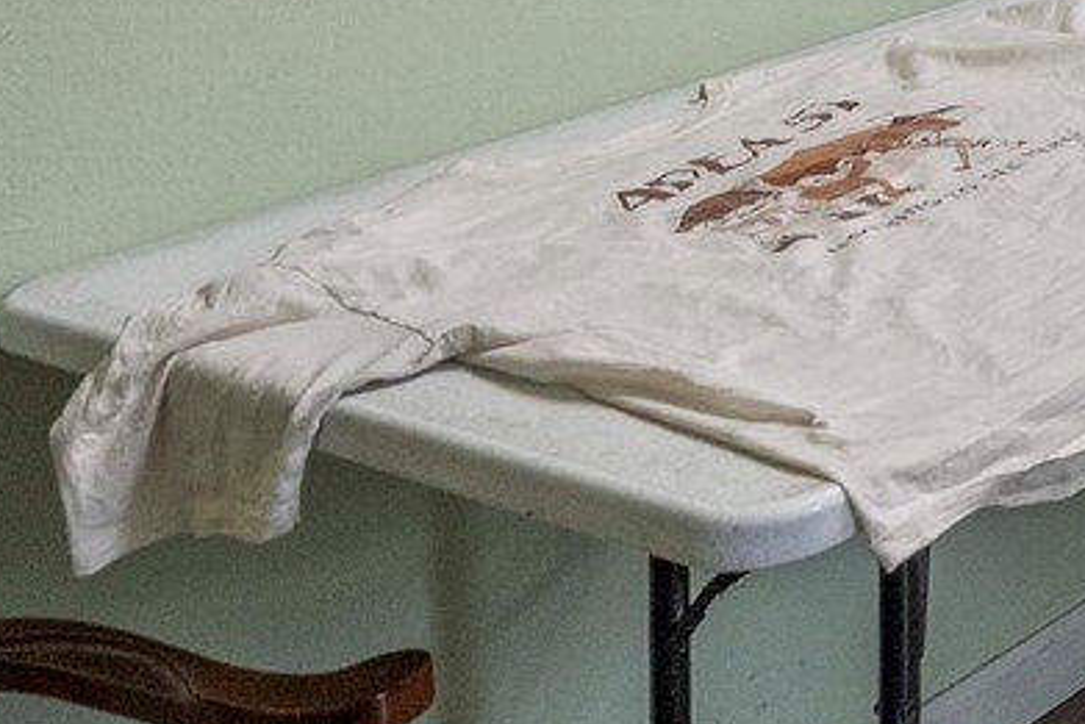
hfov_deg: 20.1
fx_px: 1960
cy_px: -558
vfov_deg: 17.3
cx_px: 2044
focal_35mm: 65
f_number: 7.1
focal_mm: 15
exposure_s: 1/8
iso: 1000
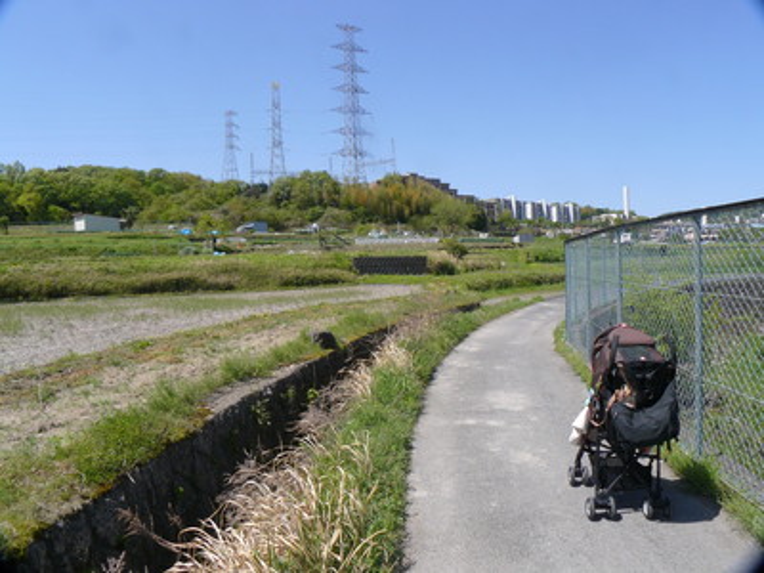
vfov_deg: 39.7
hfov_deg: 51.4
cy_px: 286
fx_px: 795
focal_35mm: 36
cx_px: 382
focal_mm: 6
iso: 100
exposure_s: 1/400
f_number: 5.6
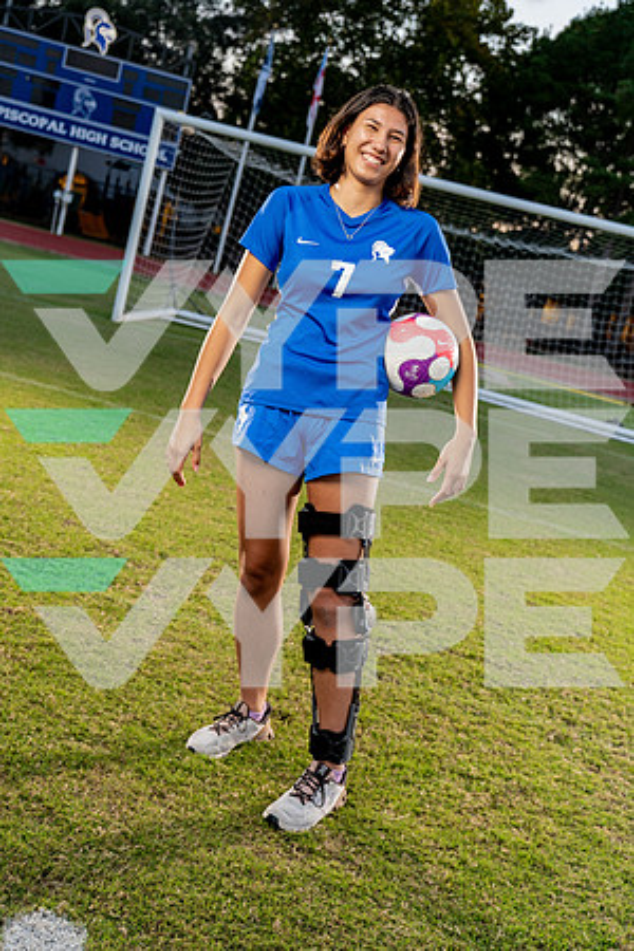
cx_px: 317
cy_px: 476
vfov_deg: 48.5
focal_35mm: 40
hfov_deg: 33.4
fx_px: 1057
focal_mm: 40
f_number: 4
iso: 800
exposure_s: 1/250
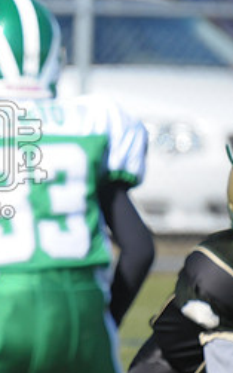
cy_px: 157
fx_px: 14328
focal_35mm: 1411
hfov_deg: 0.9
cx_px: -145
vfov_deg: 1.5
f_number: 4
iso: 1000
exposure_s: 1/5000
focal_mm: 400
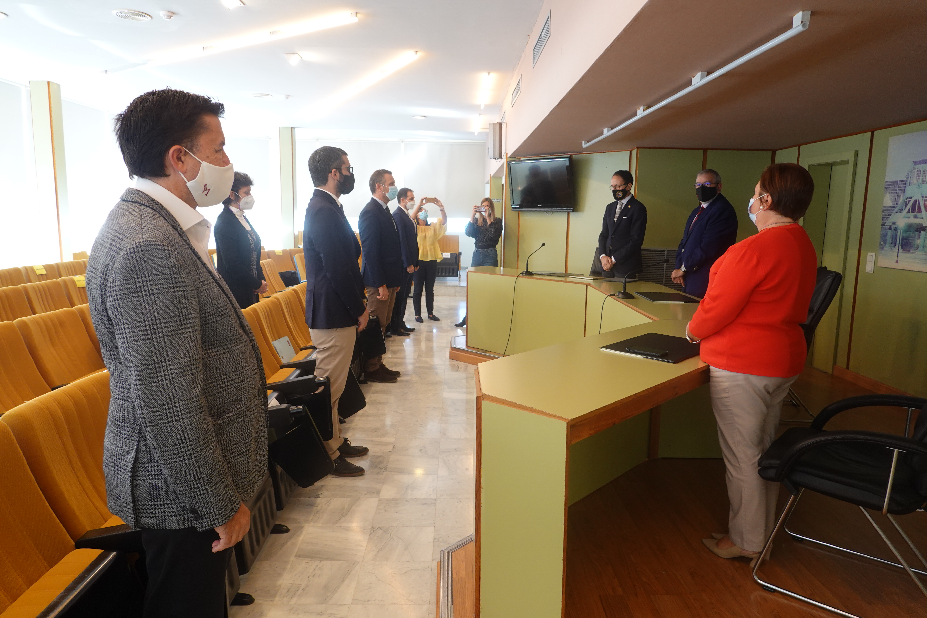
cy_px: 309
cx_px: 464
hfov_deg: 73.7
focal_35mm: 24
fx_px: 618
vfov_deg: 53.1
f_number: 2.8
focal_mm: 9
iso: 320
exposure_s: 1/30
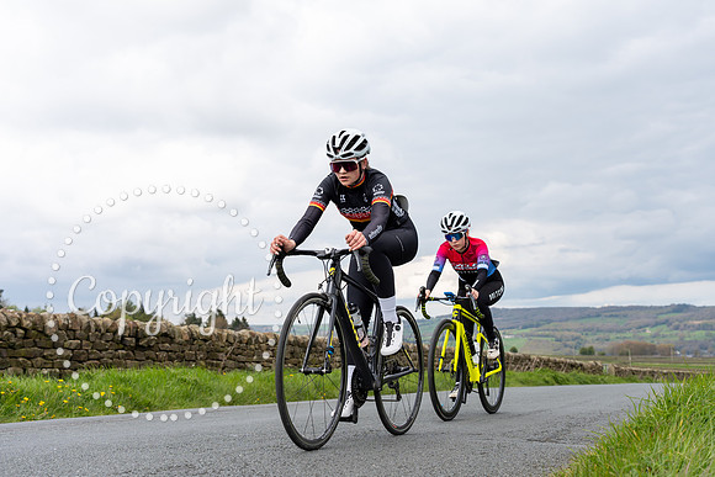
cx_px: 358
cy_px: 238
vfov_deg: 29.4
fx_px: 909
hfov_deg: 42.9
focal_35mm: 46
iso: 200
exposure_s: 1/640
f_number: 4.5
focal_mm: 42
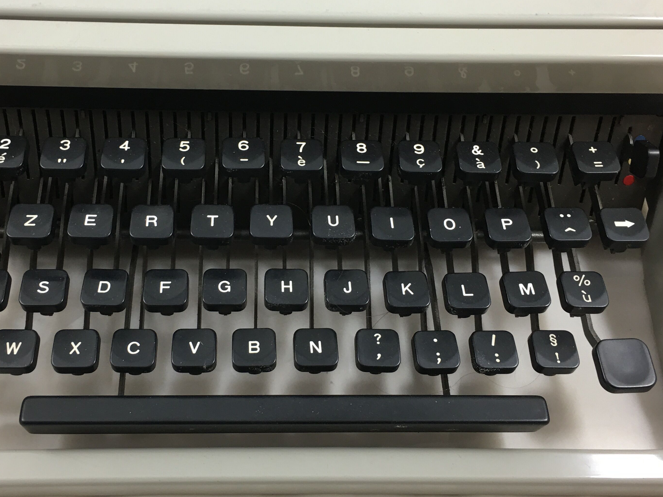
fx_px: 824
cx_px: 284
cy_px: 251
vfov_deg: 33.6
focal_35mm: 43
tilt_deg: -58.0
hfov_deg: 43.7
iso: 32
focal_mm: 4.15
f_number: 2.2
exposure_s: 1/17
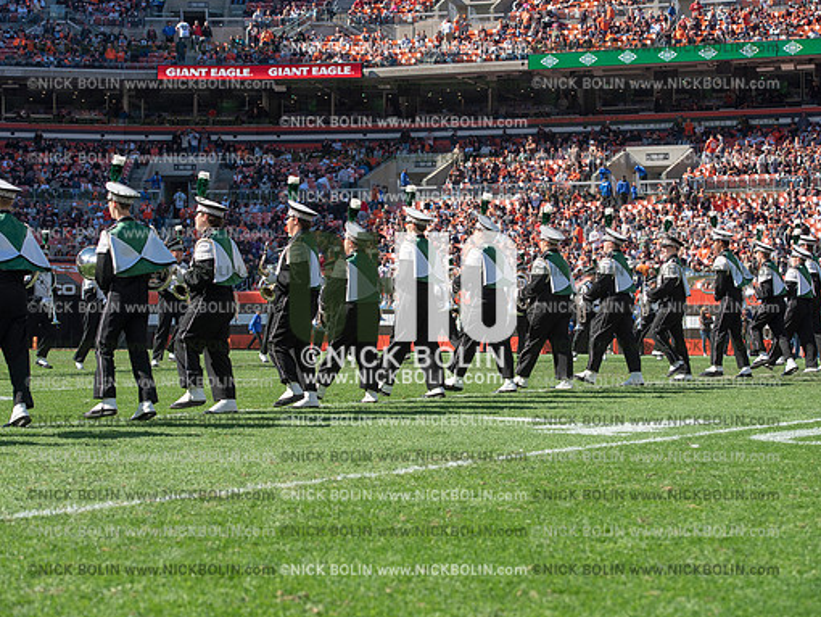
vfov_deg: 18.0
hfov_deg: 23.8
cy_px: 308
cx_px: 402
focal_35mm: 82
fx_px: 1946
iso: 400
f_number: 5
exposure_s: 1/2000
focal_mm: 75
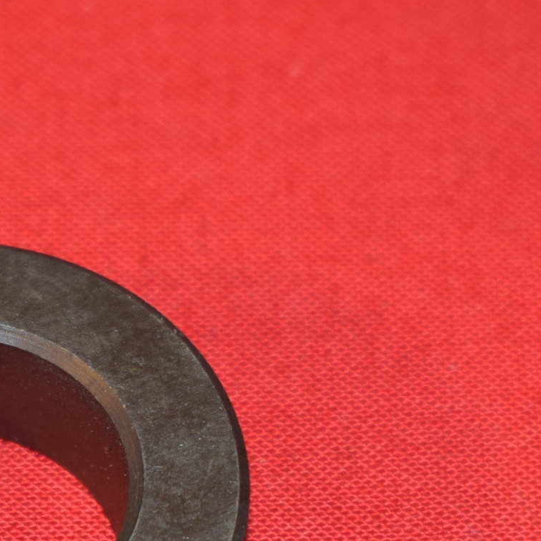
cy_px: 632
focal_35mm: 243
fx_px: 4297
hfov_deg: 7.2
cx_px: 80
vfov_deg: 7.2
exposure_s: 1/30
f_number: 5.6
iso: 400
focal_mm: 48
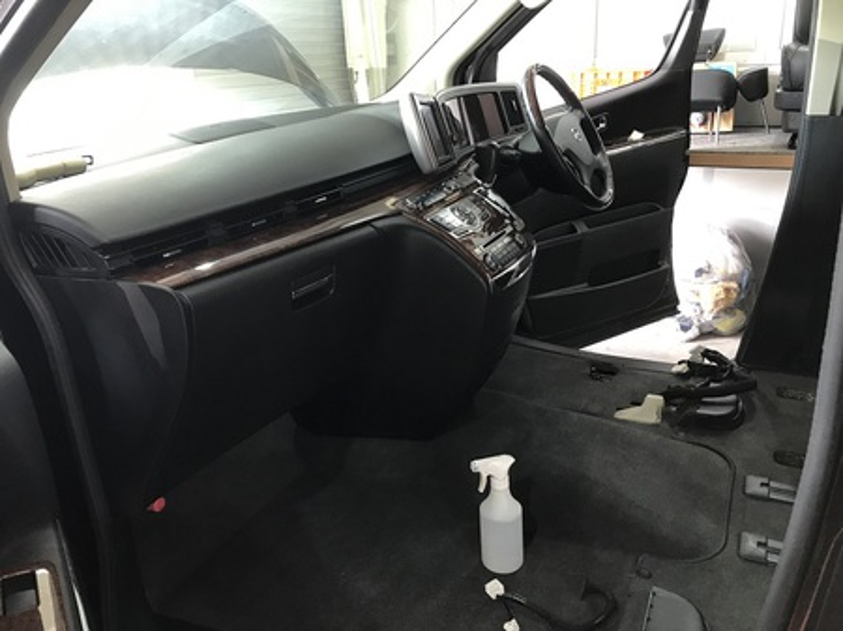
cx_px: 422
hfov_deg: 63.5
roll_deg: +2.7
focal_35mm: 28
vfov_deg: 49.7
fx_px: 682
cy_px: 316
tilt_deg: -21.9
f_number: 1.8
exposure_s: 1/30
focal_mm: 3.99
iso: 32
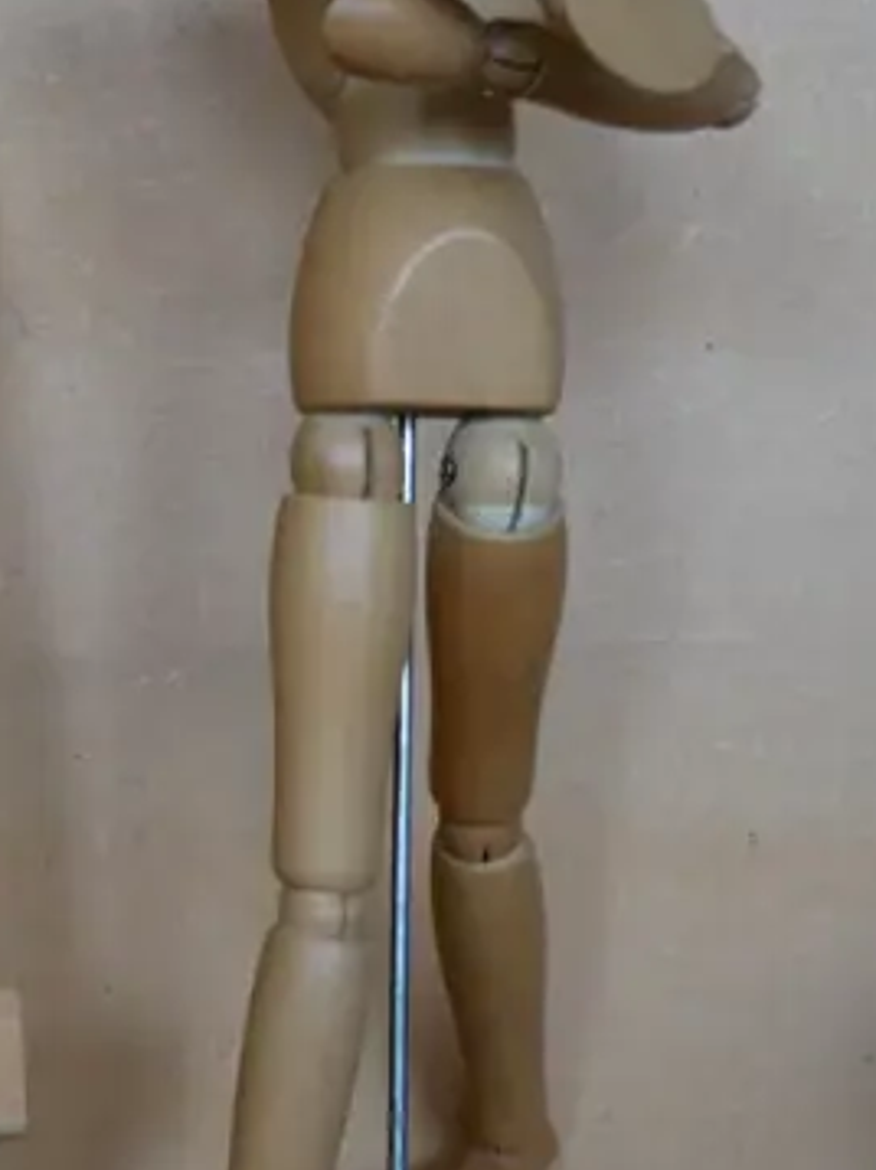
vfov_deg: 19.0
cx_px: -239
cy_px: 320
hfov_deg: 13.8
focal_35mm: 103
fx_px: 3480
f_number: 3.9
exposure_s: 1/60
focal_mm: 18
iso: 640
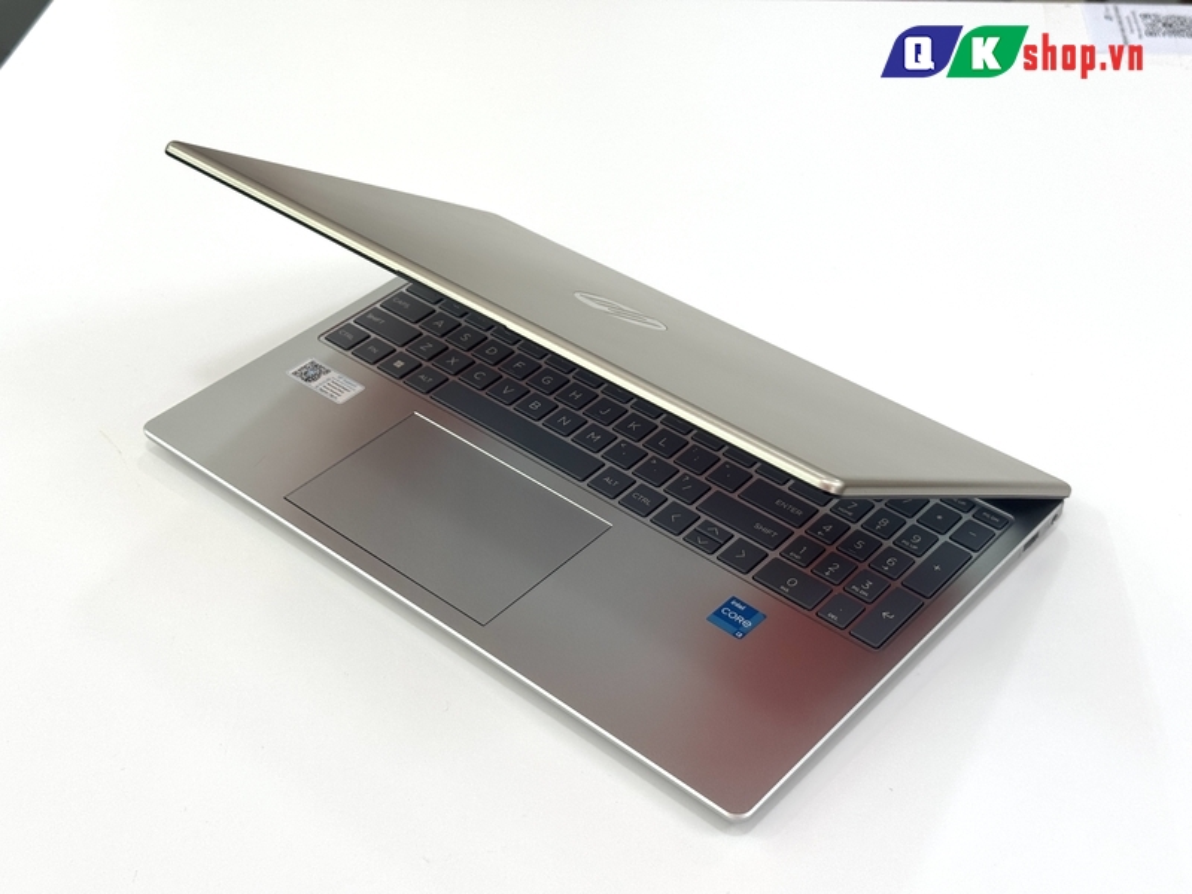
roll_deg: +1.8
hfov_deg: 39.7
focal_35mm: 48
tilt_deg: -40.3
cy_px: 447
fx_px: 1653
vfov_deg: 30.3
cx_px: 596
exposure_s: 1/161
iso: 64
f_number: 1.78
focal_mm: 6.76
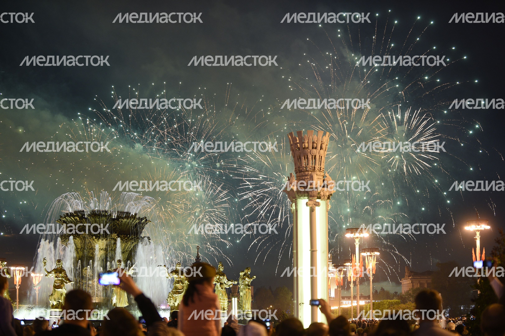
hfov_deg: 28.9
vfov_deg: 19.4
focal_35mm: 70
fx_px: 981
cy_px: 168
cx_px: 252
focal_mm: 70
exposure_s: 1/30
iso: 2000
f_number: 2.8
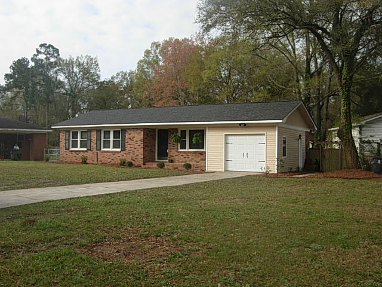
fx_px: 397
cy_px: 144
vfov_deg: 39.7
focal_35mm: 36
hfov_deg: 51.4
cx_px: 191
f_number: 5.4
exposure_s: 1/264
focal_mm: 7.5
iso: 50
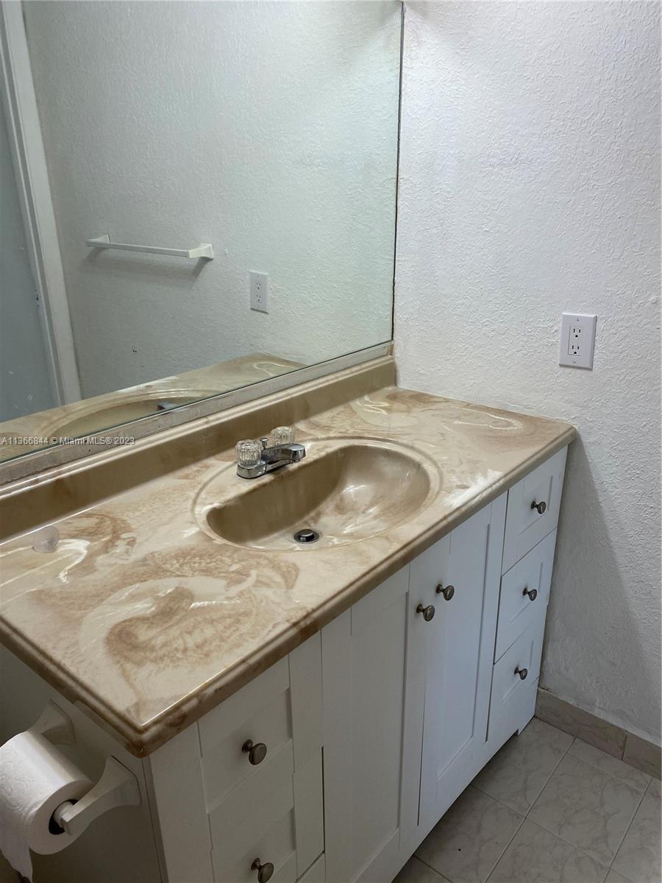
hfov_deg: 53.1
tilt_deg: -23.0
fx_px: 663
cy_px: 442
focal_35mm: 26
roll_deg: +0.0
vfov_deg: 67.3
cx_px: 331
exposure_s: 1/120
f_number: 1.8
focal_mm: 4.25
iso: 64
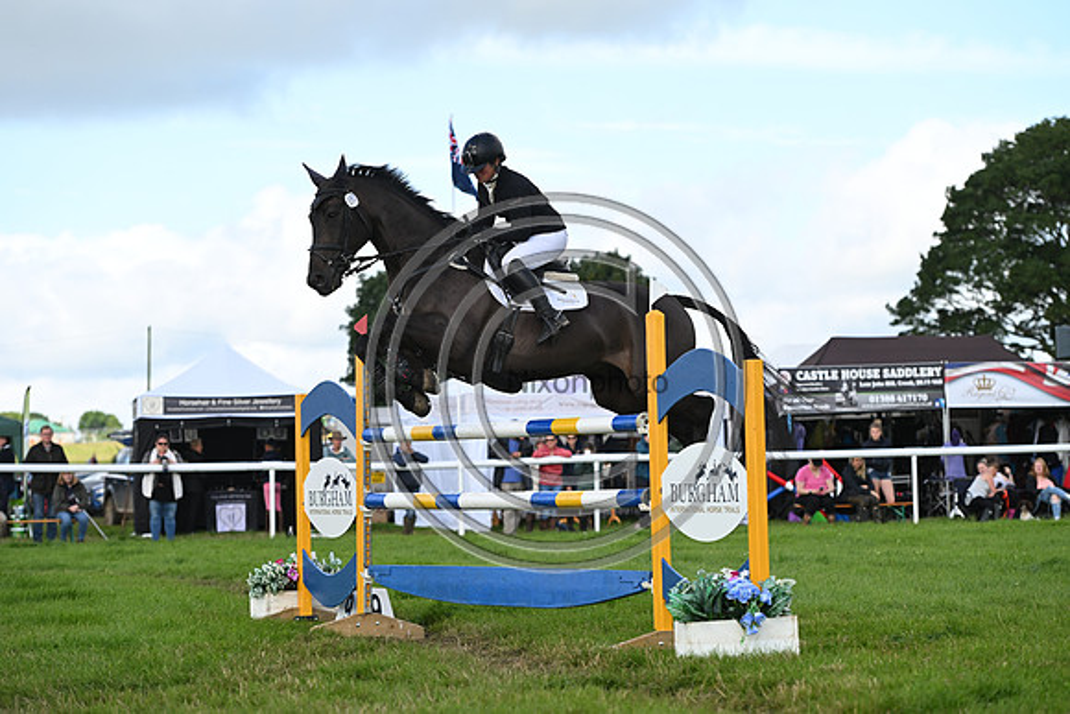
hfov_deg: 17.1
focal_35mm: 120
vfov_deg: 11.4
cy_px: 357
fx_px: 3567
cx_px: 535
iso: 320
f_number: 4.5
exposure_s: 1/1250
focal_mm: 120
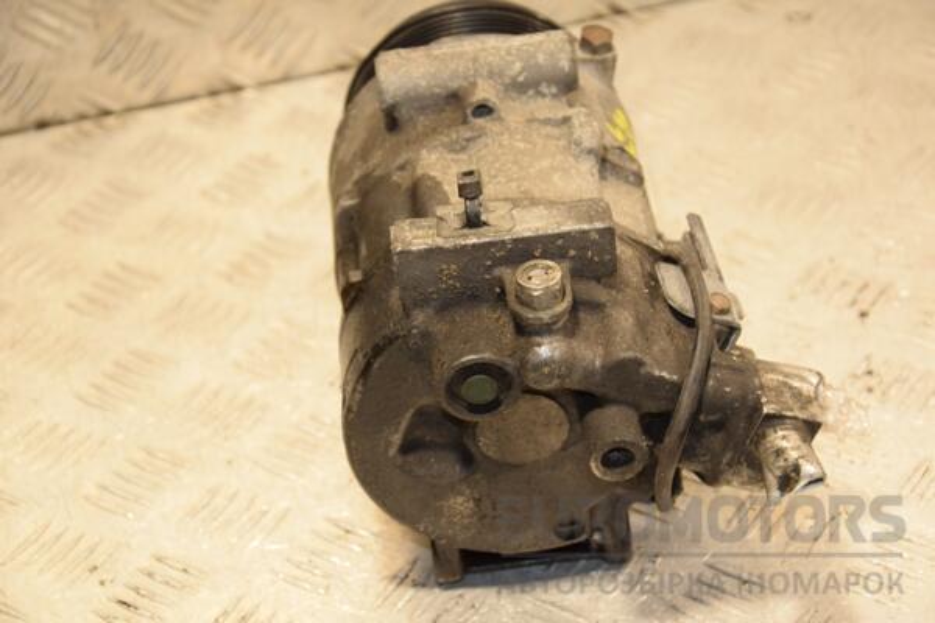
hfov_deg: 21.9
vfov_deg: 14.7
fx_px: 2415
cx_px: 468
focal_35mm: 93
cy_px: 312
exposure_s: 1/160
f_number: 5.3
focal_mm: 62
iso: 800
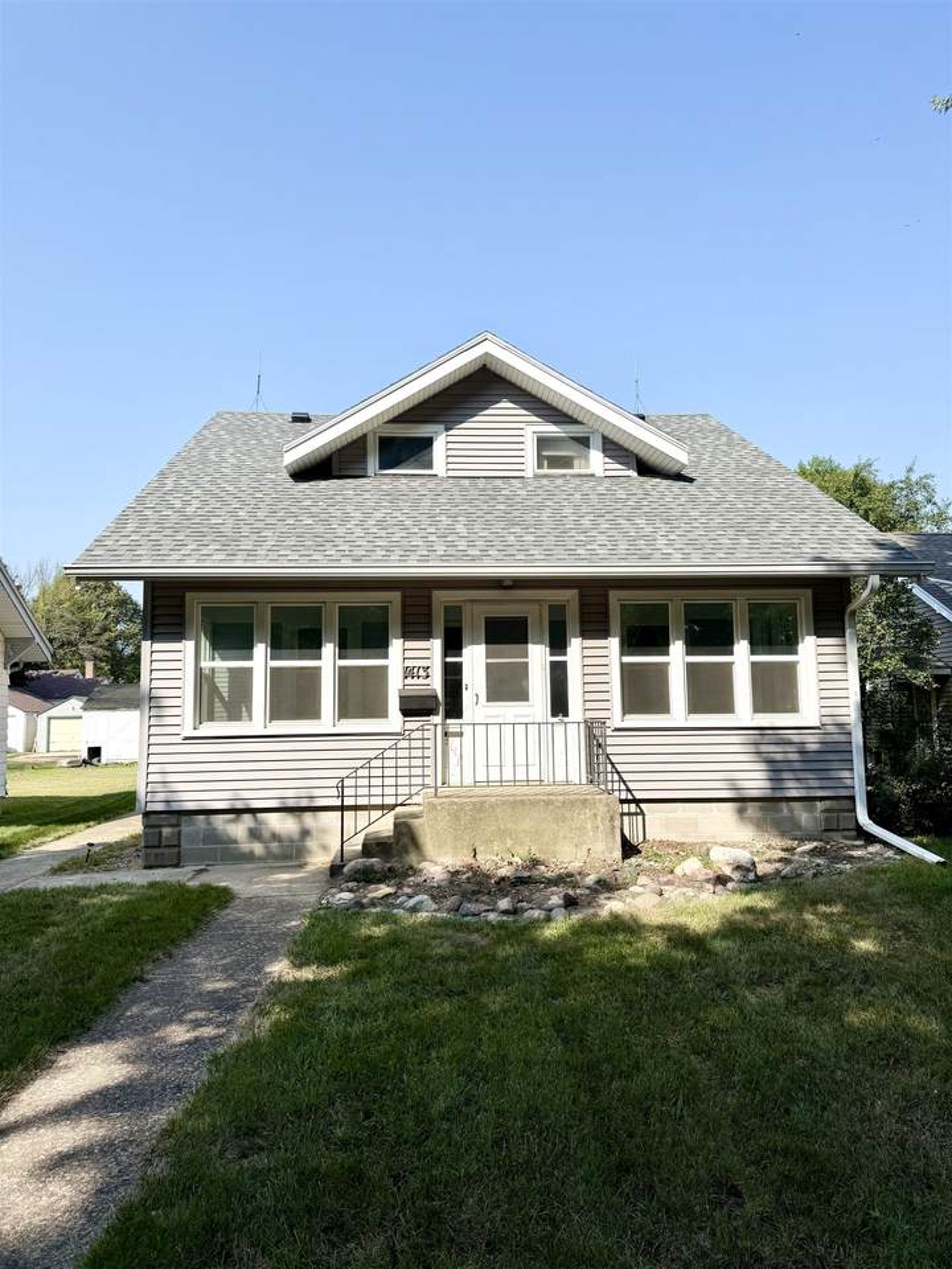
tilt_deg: +6.0
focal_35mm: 24
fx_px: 880
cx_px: 476
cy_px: 634
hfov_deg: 56.8
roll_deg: +0.6
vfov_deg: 71.6
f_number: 1.78
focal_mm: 6.76
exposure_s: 1/4405
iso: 80
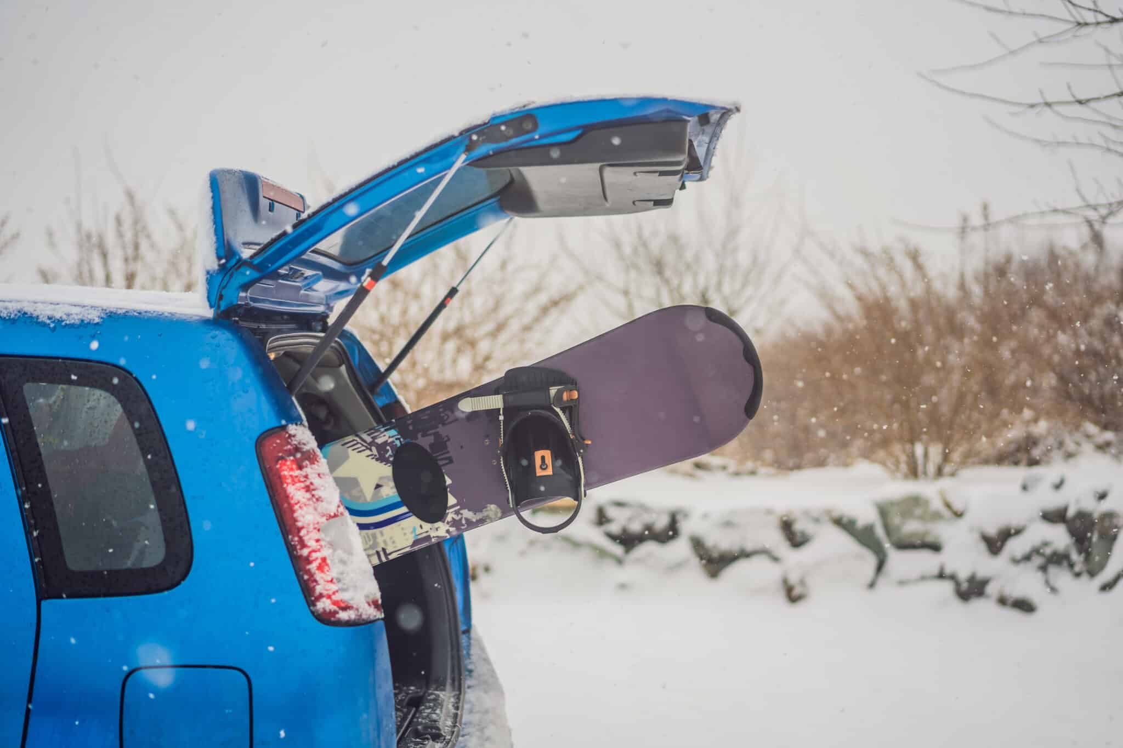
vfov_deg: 24.6
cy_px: 374
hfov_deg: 36.2
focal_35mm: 55
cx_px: 562
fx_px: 1715
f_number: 2.2
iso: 50
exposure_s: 1/1600
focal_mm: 55
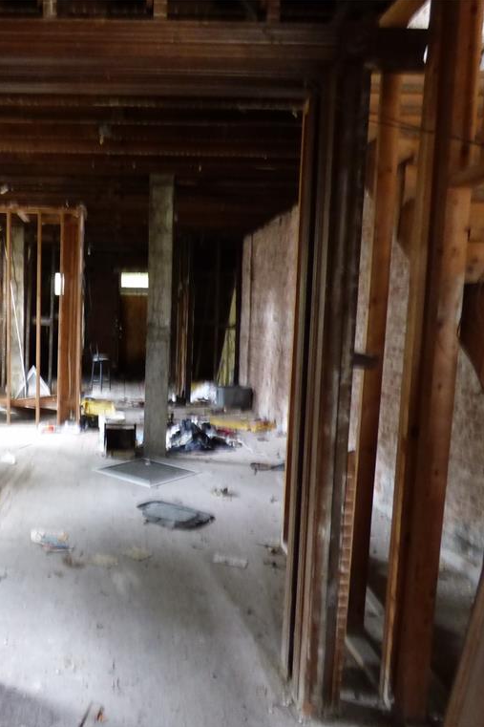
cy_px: 364
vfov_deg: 65.5
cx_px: 118
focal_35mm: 28
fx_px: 565
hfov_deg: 44.7
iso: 800
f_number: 2.8
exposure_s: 1/6
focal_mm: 3.58
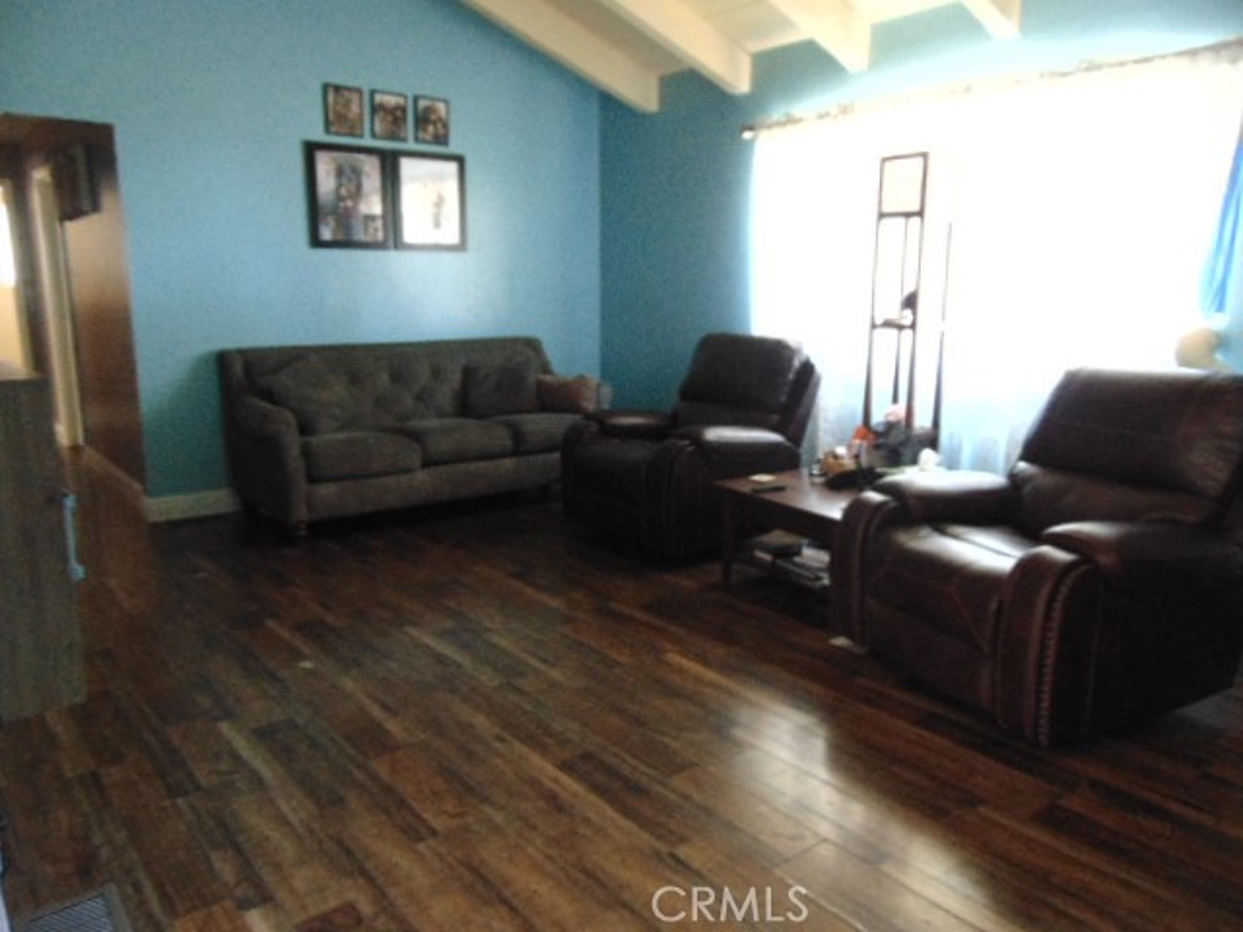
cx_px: 622
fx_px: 898
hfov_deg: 69.4
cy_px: 466
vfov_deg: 54.9
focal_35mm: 25
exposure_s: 1/13
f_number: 3
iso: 400
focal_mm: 4.5
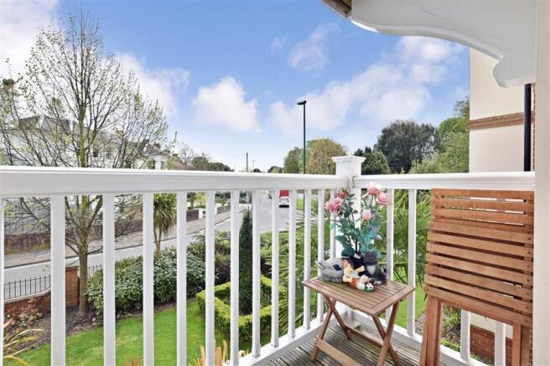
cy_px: 183
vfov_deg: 77.3
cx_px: 275
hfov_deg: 100.4
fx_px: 229
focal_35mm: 15
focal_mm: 10
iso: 400
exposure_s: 1/500
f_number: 9
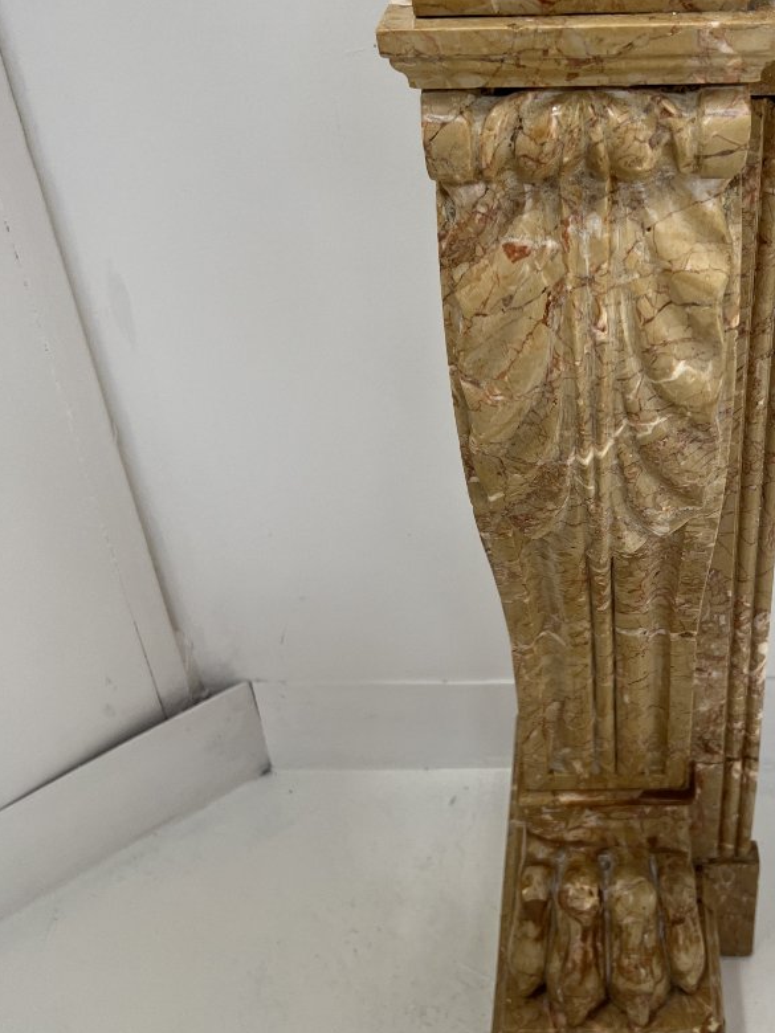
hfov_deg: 35.1
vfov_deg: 46.7
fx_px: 1194
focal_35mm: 40
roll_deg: +0.3
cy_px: 454
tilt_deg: -35.7
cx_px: 588
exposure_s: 1/121
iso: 100
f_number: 1.5
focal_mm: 5.7
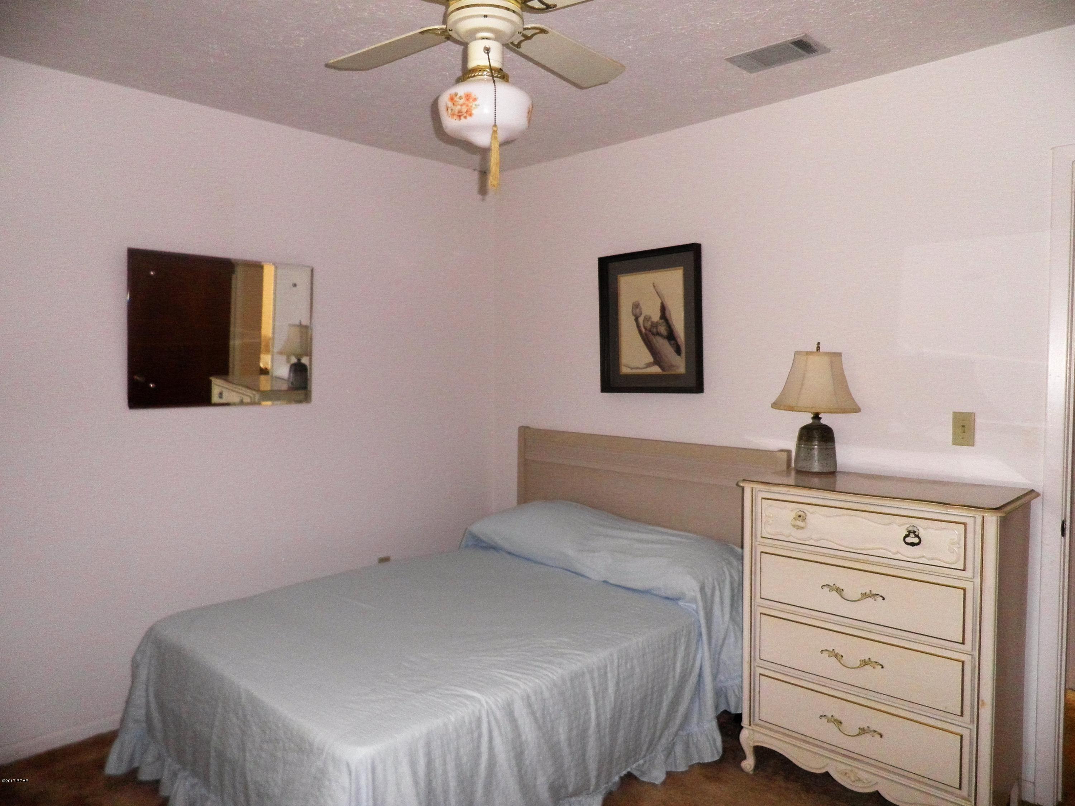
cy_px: 403
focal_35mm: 24
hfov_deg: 71.6
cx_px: 538
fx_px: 745
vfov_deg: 56.8
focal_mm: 4.3
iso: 160
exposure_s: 1/30
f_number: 3.3
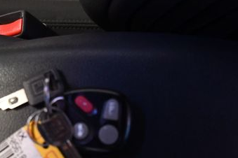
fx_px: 337
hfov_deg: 38.0
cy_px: 89
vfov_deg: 26.5
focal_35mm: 51
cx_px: 63
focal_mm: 18
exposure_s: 1/60
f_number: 3.5
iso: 3600
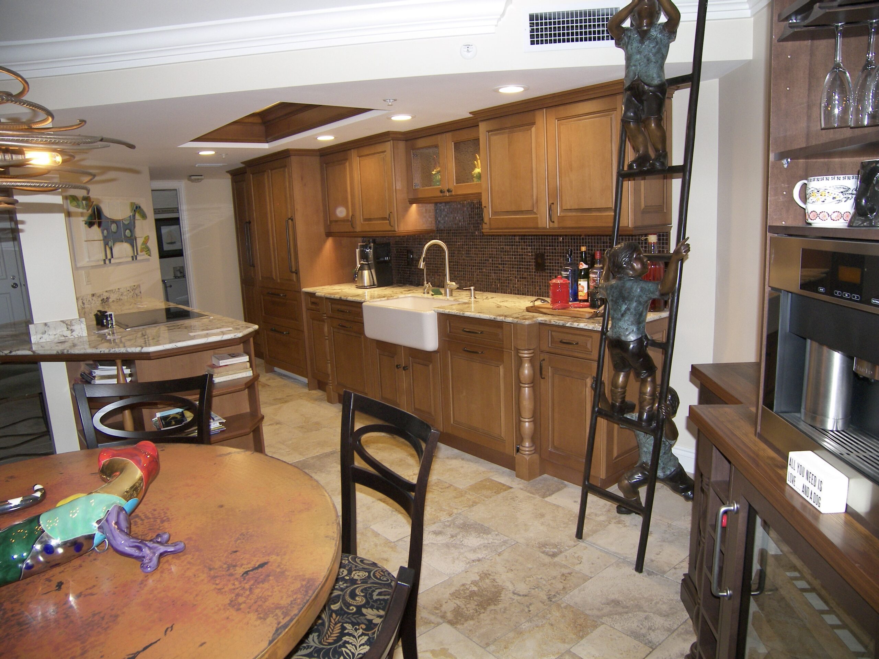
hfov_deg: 71.6
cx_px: 440
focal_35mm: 24
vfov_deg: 56.8
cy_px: 330
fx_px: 609
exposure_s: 1/30
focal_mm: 5
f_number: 2.8
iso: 100
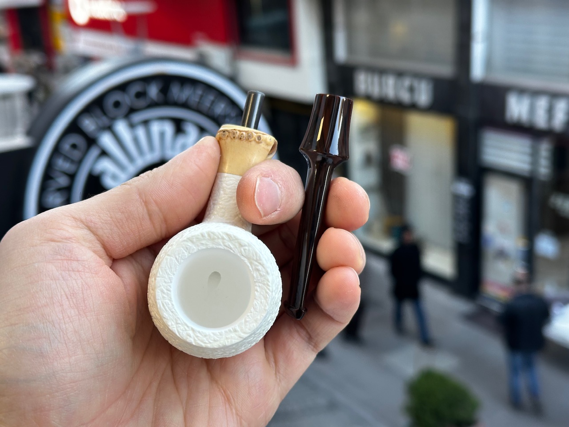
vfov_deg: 30.3
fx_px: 789
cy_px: 214
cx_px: 284
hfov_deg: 39.7
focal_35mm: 48
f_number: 1.78
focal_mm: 6.86
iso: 50
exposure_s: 1/100
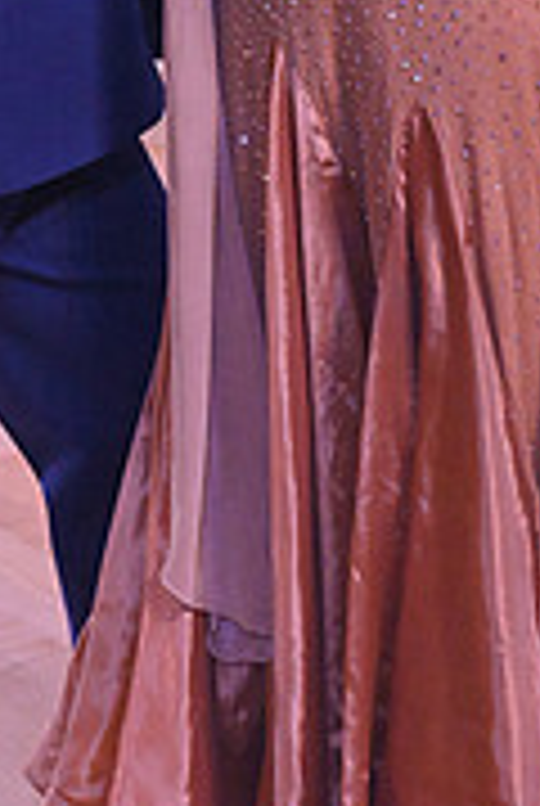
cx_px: -34
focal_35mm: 97
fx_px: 2174
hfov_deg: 13.9
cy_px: -162
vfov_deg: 19.7
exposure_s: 1/320
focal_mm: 30
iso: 6400
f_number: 7.1
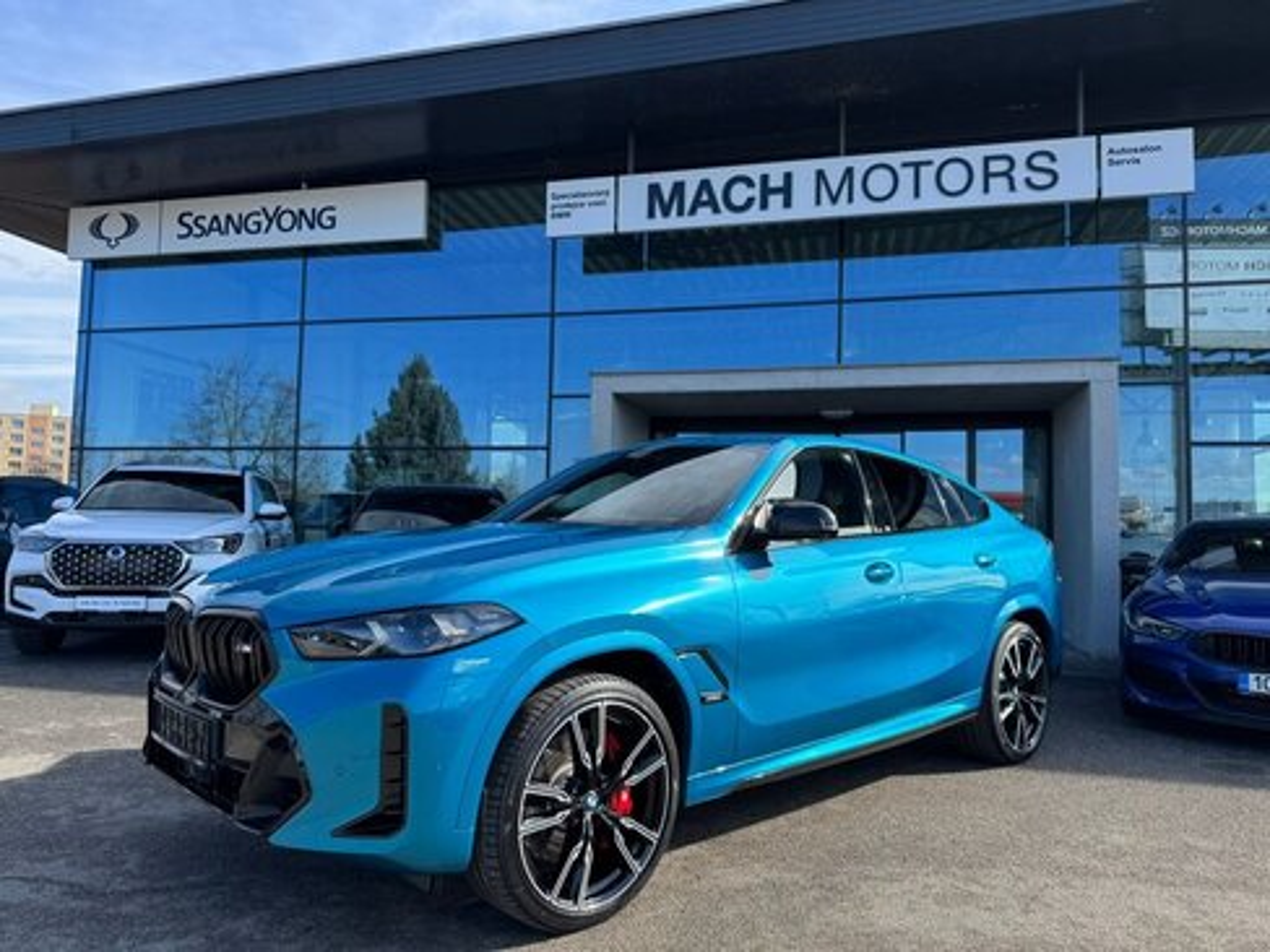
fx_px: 881
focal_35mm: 24
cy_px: 476
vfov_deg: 56.8
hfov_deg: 71.6
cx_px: 635
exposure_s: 1/1524
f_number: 1.78
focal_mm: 6.76
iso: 80
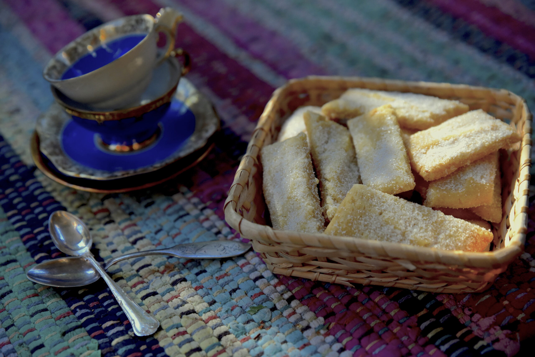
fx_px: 1041
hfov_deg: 28.8
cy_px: 178
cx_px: 268
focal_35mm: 70
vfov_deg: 19.5
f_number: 3.2
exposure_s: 1/2500
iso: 2500
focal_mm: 70
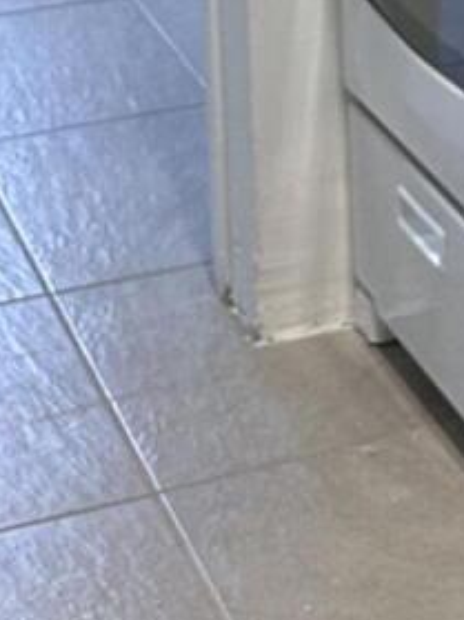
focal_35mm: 172
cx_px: 1503
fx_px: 3076
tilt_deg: -5.3
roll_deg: -0.6
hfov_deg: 7.4
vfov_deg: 10.5
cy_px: -627
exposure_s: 1/120
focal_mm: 6.86
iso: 100
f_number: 1.78
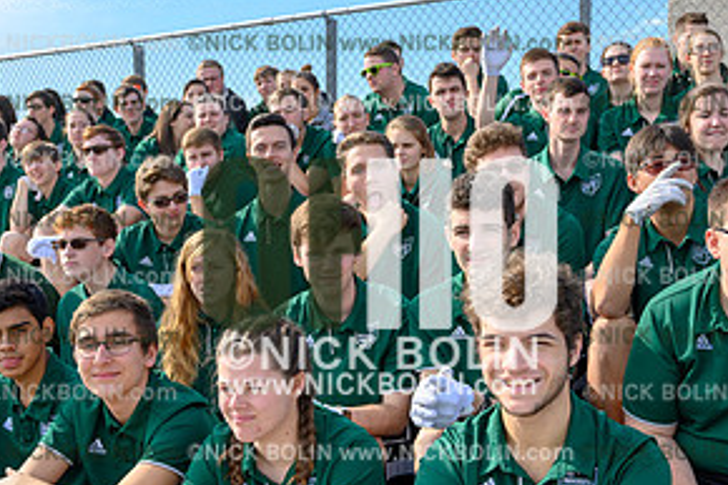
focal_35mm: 48
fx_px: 970
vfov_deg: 28.0
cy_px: 278
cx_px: 379
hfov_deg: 41.1
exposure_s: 1/640
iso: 125
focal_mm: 24
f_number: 4
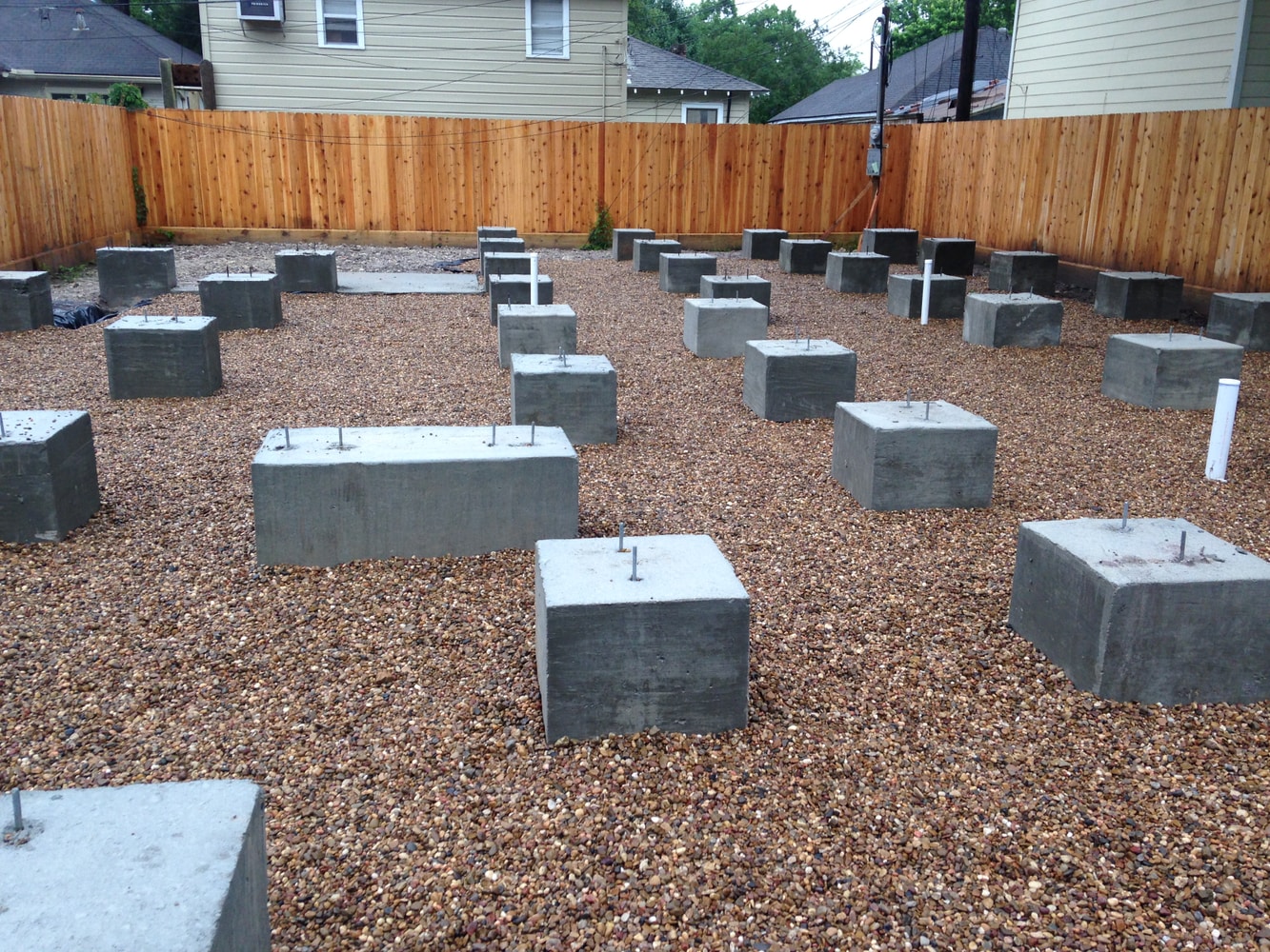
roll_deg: +0.4
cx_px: 635
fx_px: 1211
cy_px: 476
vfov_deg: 43.0
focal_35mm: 33
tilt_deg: -17.1
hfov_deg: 55.3
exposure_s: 1/120
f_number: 2.4
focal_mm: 4.12
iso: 64
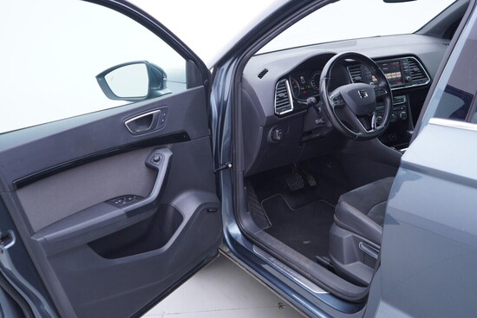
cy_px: 159
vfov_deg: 36.9
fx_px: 477
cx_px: 238
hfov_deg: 53.1
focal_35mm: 36
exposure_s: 1/40
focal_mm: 24
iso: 160
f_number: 2.8
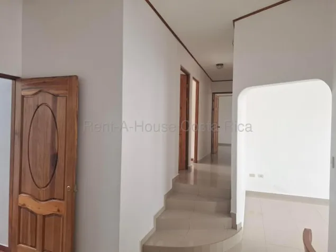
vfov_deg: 58.9
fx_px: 223
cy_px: 126
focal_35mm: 23
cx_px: 168
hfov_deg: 73.9
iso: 200
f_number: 1.8
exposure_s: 1/120
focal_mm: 5.54
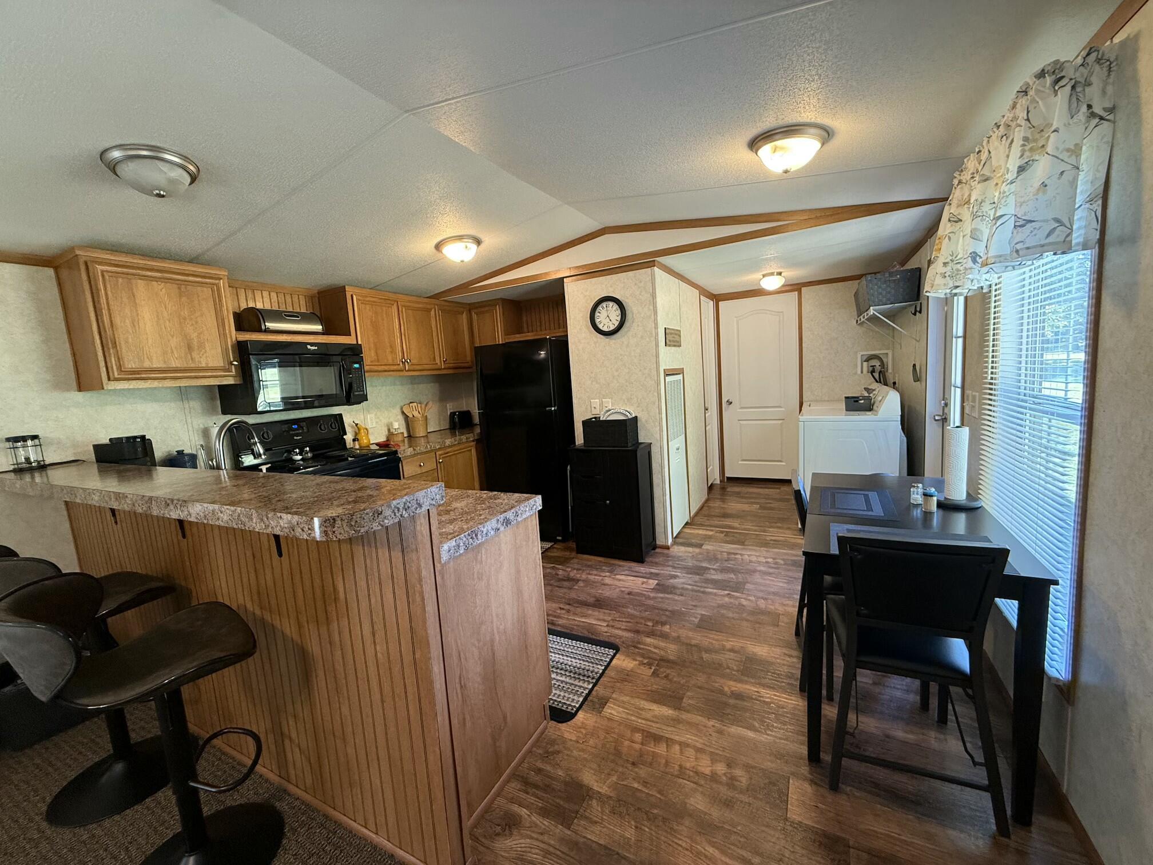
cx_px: 576
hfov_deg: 102.1
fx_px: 466
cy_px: 432
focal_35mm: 14
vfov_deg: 85.7
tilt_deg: -7.7
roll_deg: +3.9
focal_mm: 2.22
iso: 320
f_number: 2.2
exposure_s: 1/60
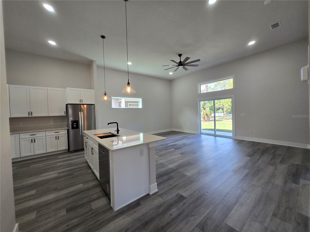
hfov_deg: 106.2
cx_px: 155
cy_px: 116
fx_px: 116
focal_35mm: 13
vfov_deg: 89.9
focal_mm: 1.7
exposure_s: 1/60
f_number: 2.2
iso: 64
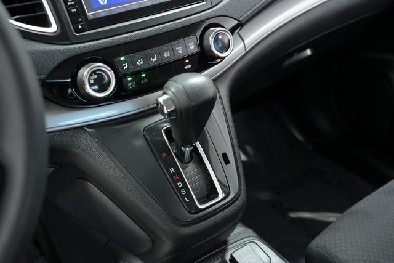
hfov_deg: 47.4
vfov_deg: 32.6
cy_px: 132
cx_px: 197
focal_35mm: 41
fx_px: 449
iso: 2000
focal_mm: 41
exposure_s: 1/125
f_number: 4
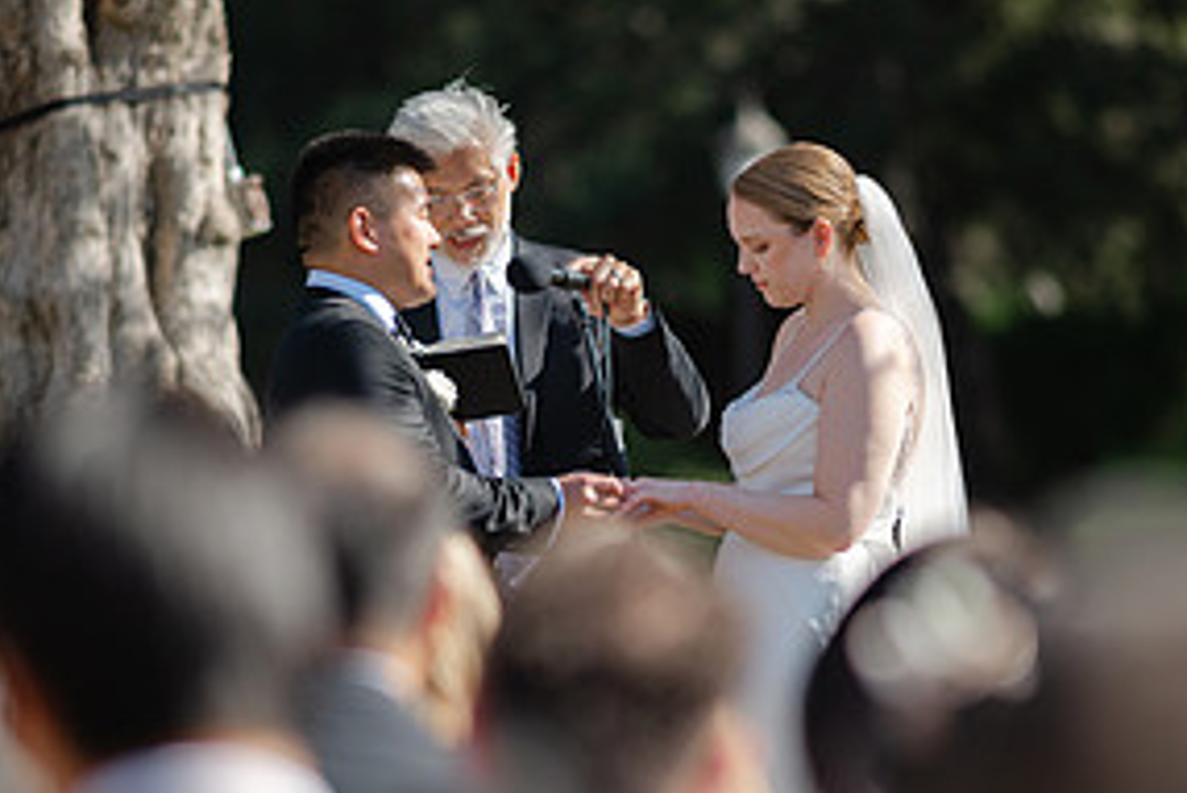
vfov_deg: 6.4
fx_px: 7125
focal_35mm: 216
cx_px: 614
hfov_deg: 9.5
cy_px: 554
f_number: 1.4
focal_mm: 105
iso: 64
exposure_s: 1/3200
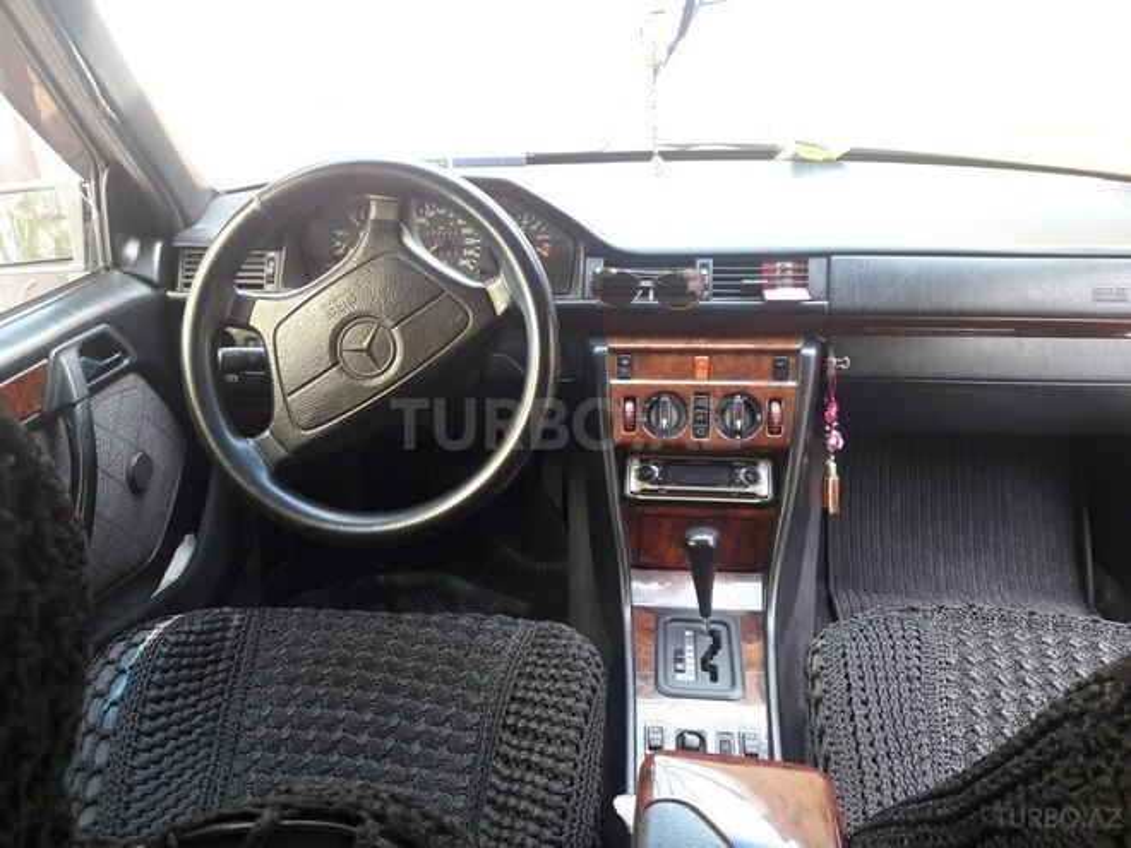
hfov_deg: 63.4
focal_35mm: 28
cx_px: 566
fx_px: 915
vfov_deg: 49.7
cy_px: 424
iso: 80
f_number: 1.9
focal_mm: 3.7
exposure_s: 1/33
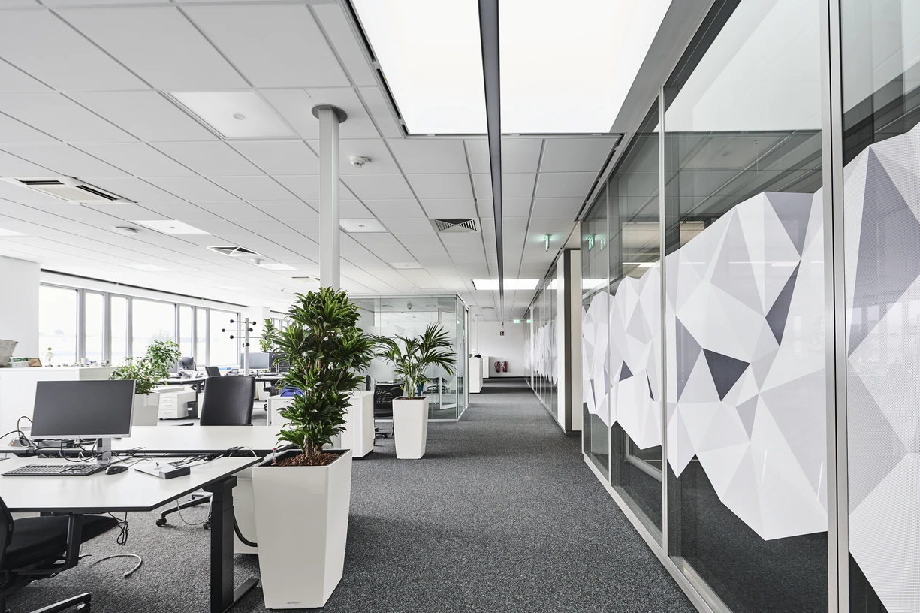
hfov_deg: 96.5
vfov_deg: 73.4
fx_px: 409
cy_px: 346
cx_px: 499
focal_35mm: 16
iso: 125
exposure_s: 1/8
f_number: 6.3
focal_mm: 14
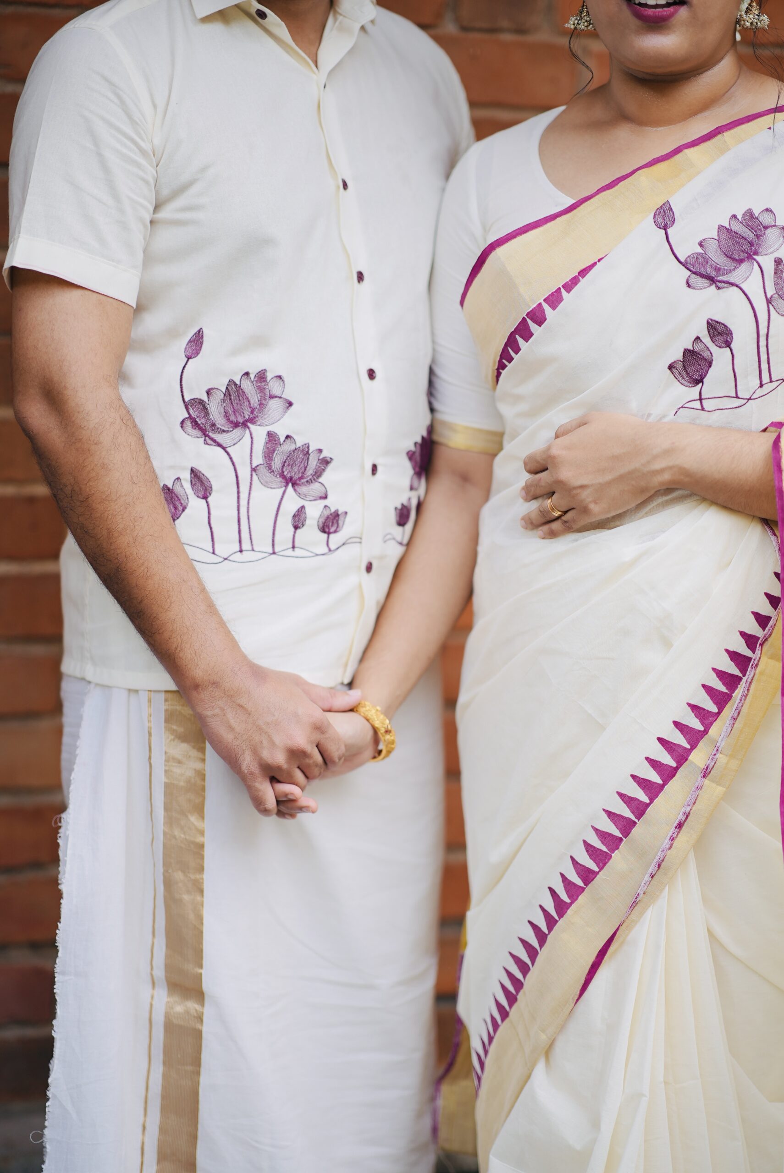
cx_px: 392
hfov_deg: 16.1
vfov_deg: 23.9
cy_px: 586
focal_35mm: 85
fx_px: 2773
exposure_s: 1/2000
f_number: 1.4
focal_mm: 85
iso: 200
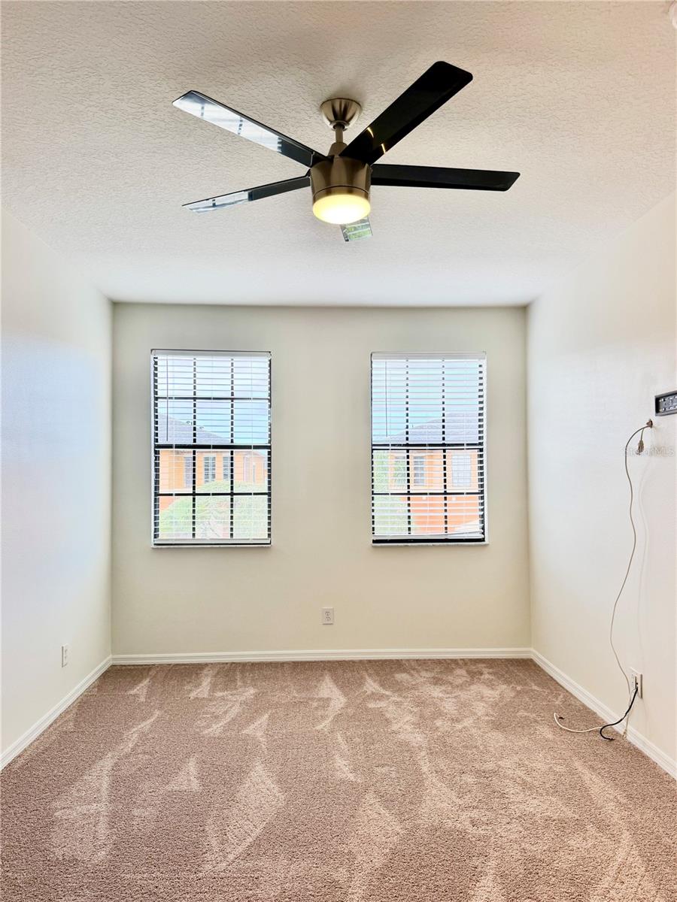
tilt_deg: +1.4
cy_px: 451
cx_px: 338
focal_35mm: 24
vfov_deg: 71.6
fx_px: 626
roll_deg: +0.2
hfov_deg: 56.8
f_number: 1.78
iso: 80
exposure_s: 1/240
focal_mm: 6.76
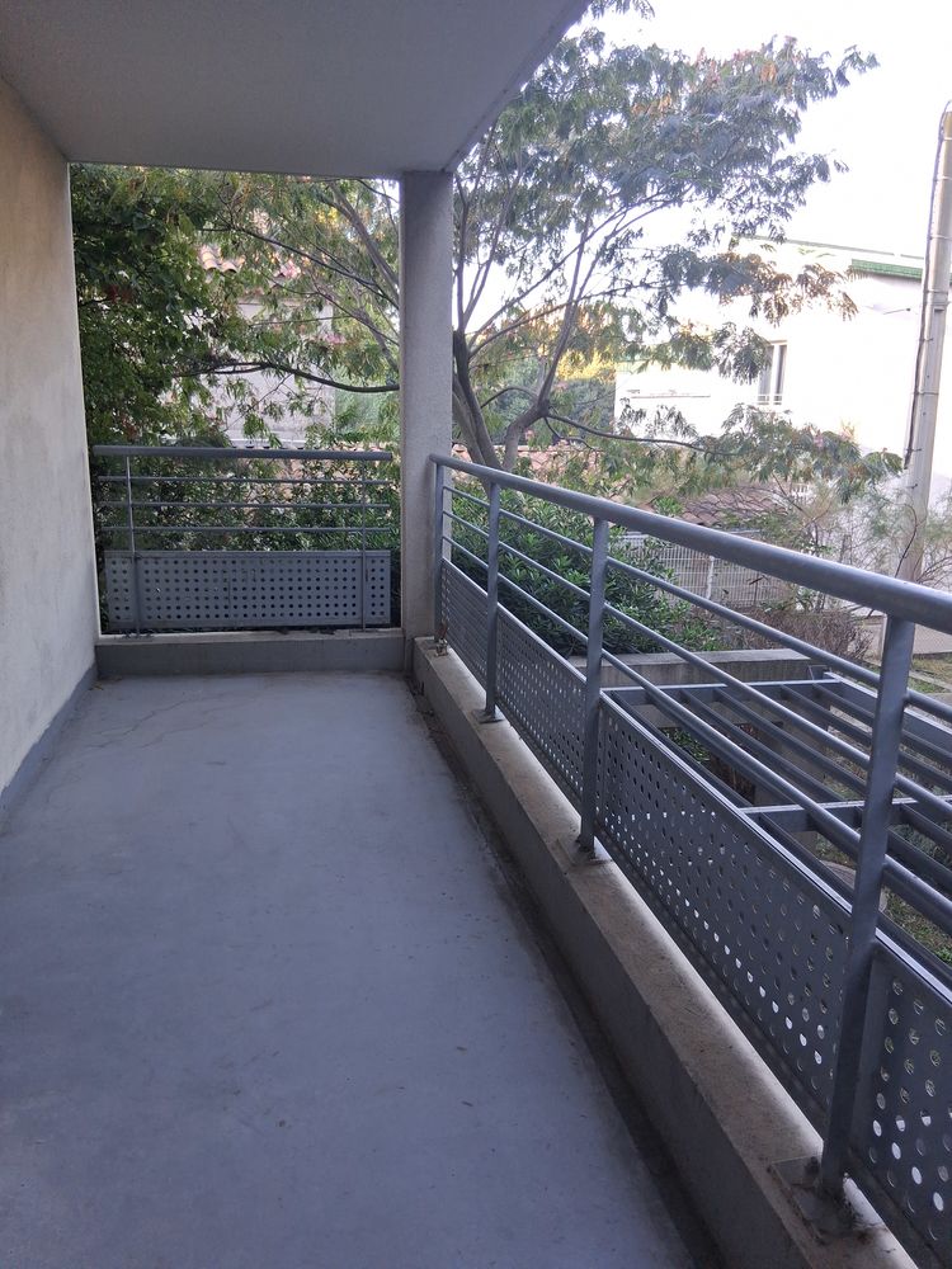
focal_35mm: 26
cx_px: 476
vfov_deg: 67.3
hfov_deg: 53.1
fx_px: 953
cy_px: 634
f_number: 1.8
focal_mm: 3.98
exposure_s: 1/120
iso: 80
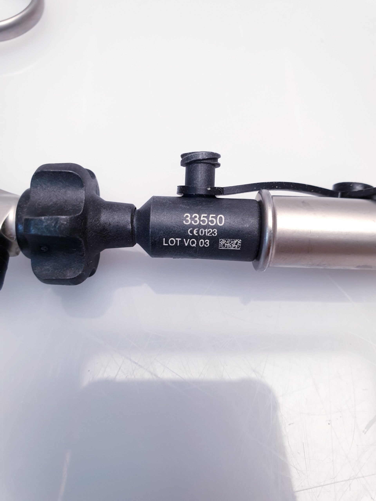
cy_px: 250
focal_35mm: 26
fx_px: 377
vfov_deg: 67.3
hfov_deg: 53.1
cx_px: 188
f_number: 2.4
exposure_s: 1/50
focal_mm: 4.3
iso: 80
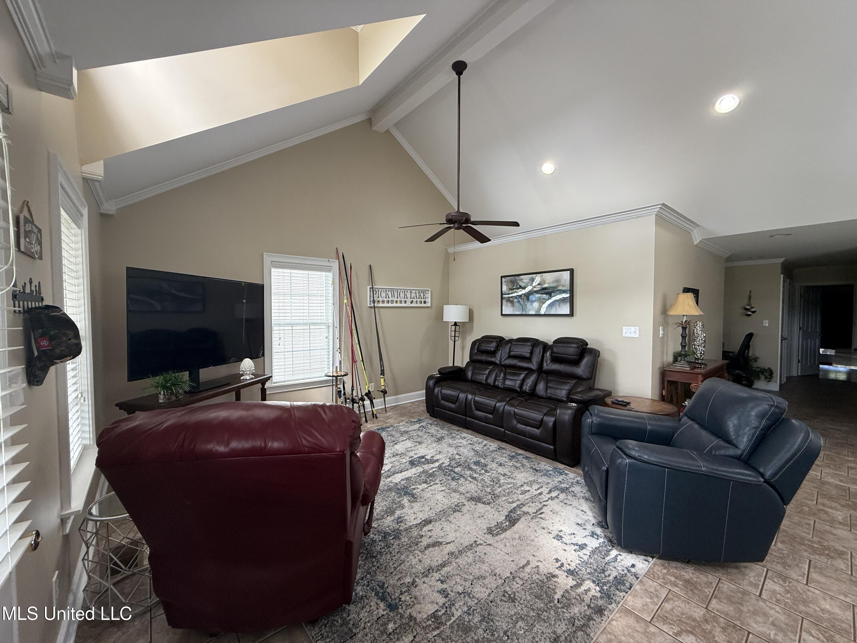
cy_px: 322
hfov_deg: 102.1
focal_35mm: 14
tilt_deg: -2.2
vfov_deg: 85.7
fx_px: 347
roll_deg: -0.2
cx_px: 428
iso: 200
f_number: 2.2
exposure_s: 1/120
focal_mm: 2.22
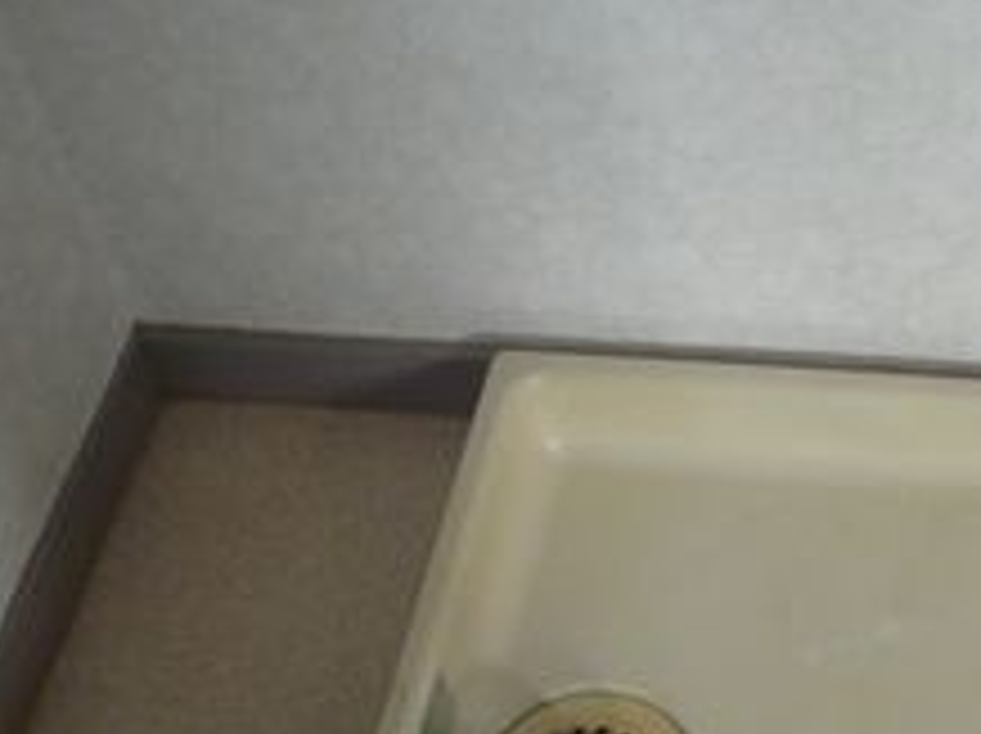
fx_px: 2038
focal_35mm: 72
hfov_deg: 25.6
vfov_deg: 20.1
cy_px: 639
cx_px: 1008
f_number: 2.8
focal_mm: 4.6
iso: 100
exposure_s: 1/30
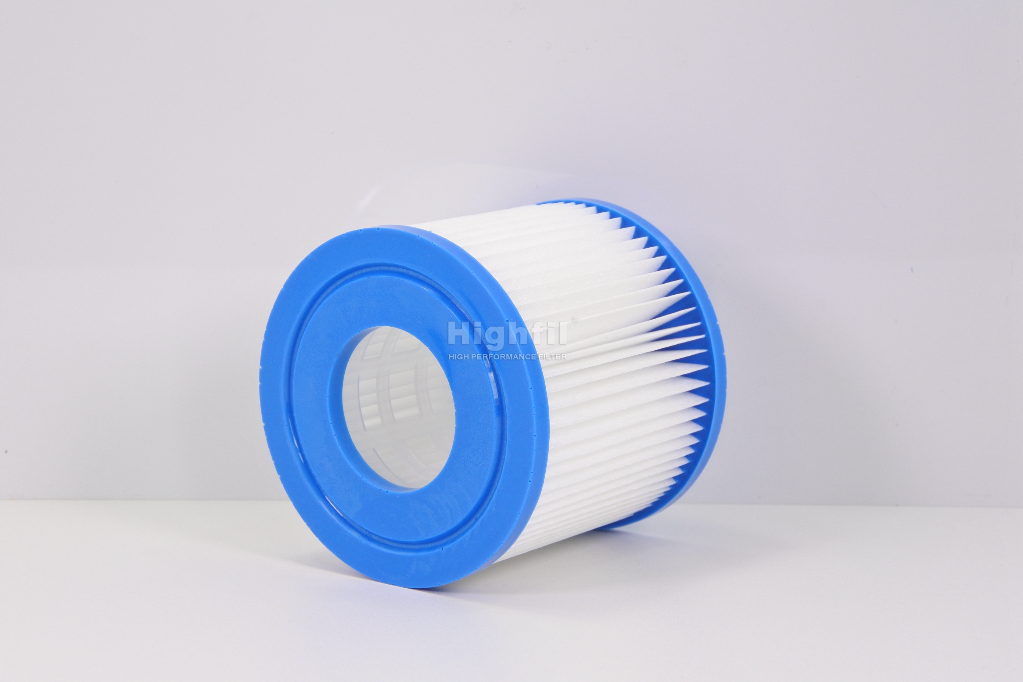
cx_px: 512
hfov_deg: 22.6
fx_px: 2557
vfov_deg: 15.2
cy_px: 341
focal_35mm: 90
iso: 320
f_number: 5.6
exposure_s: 1/125
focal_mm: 33.6
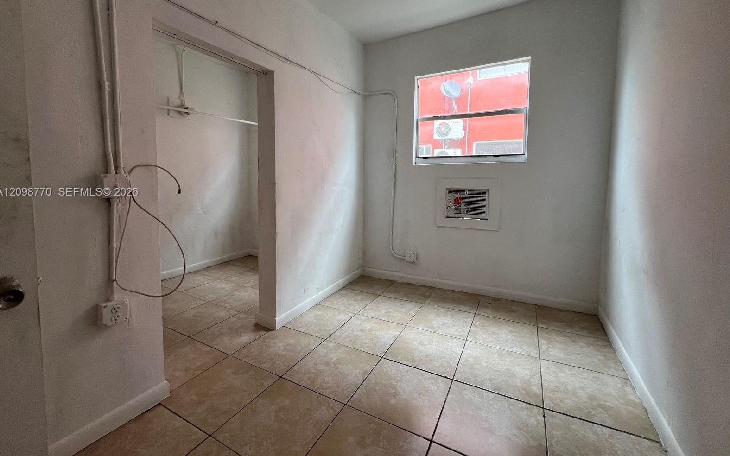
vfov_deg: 78.1
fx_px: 278
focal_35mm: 14
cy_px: 193
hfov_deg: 105.3
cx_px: 365
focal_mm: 1.57
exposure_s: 1/99
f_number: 1.8
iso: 80
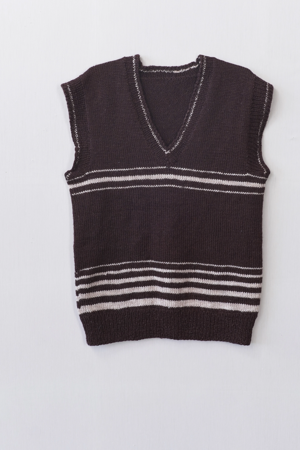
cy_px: 228
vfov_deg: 36.9
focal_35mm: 54
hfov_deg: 25.0
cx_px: 168
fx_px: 675
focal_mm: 32
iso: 320
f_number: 6.3
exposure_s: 1/50
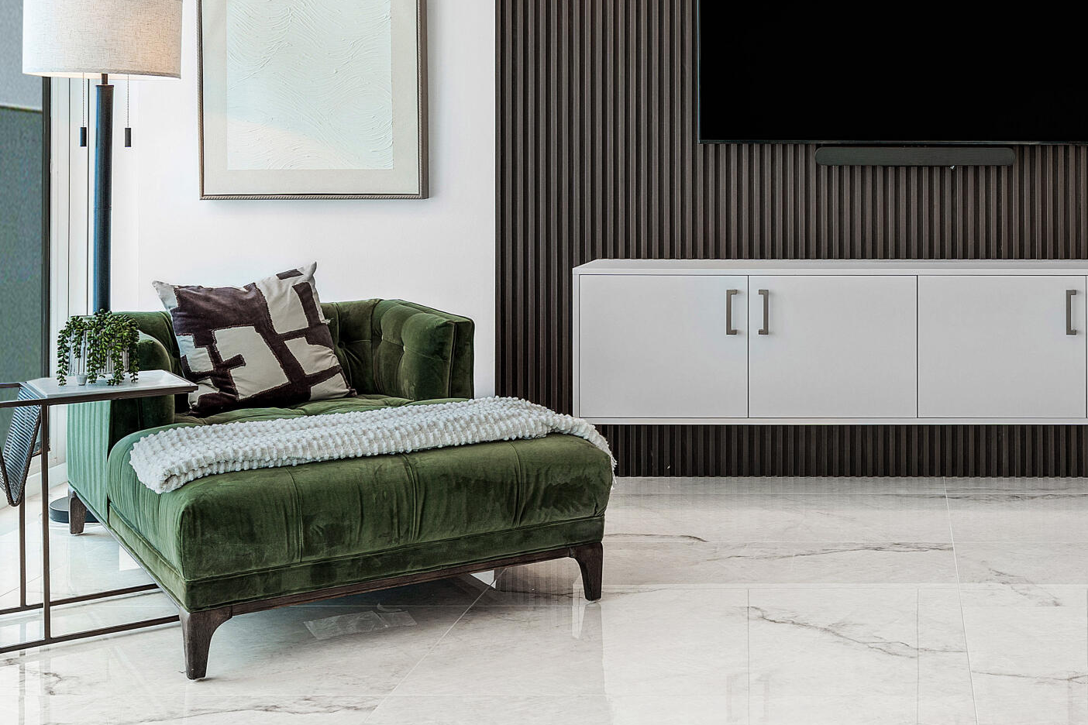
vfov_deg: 28.2
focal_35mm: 47
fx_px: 1420
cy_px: 165
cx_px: 927
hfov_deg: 39.6
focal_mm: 22
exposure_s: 1/10
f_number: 8
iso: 160
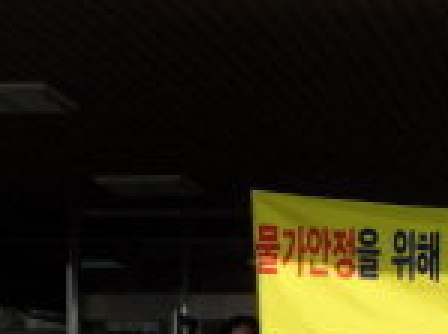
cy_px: 477
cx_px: 643
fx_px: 1911
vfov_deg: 9.7
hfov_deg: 12.8
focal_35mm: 148
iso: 80
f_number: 4.5
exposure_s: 1/750
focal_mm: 7.8
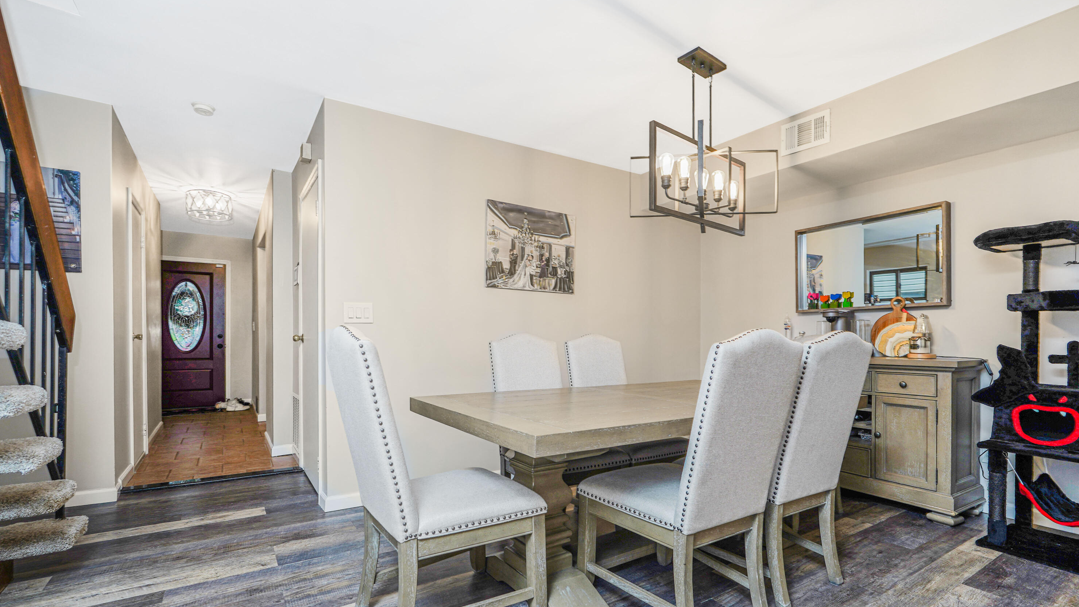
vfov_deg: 63.8
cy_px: 337
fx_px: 486
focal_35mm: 17
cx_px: 538
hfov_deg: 95.9
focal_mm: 16
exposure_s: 1/30
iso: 64
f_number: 4
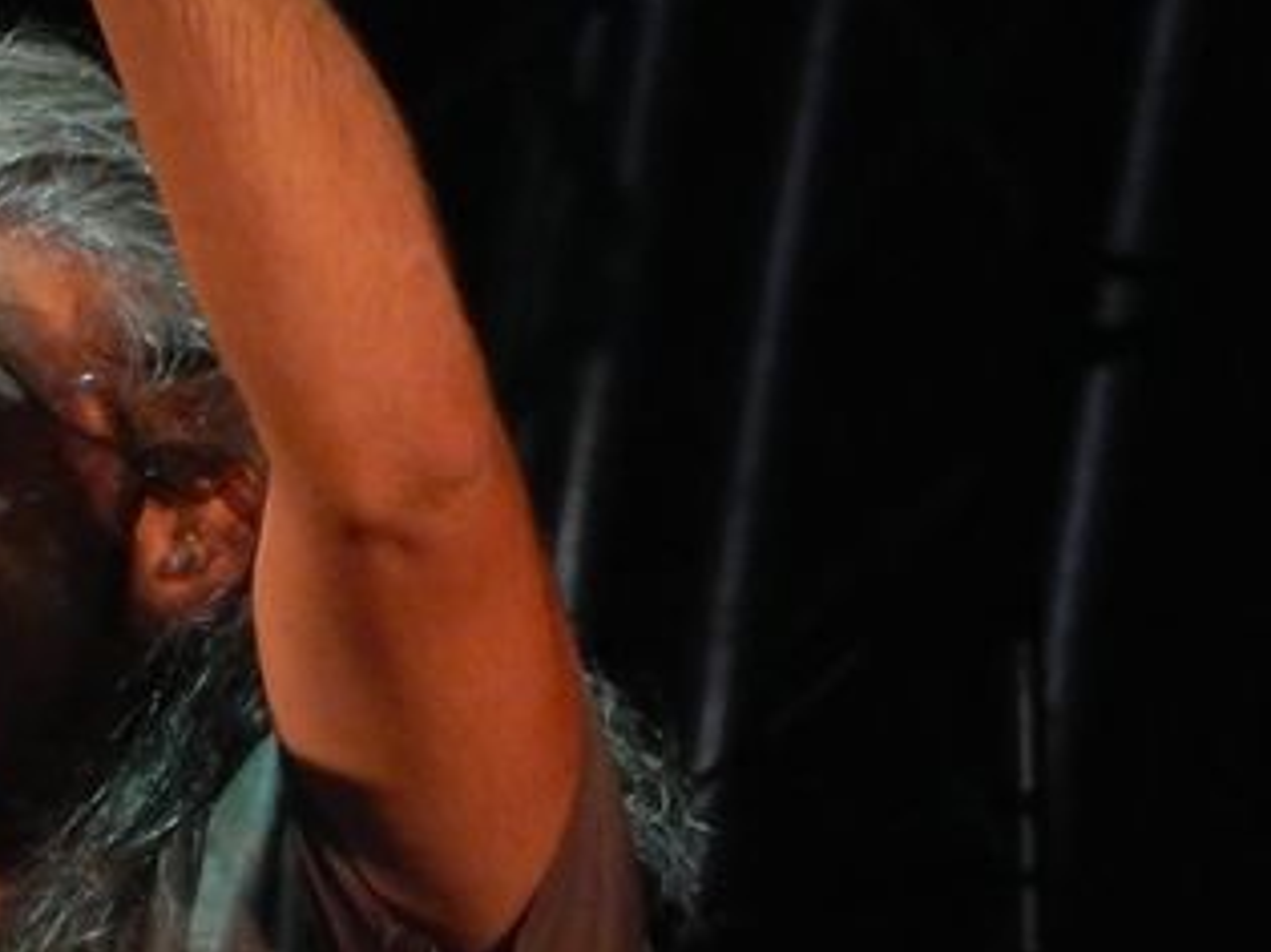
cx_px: 367
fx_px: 52669
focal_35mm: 1435
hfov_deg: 1.4
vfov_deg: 1.0
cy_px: 415
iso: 1400
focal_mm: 107.1
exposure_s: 1/125
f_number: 5.8
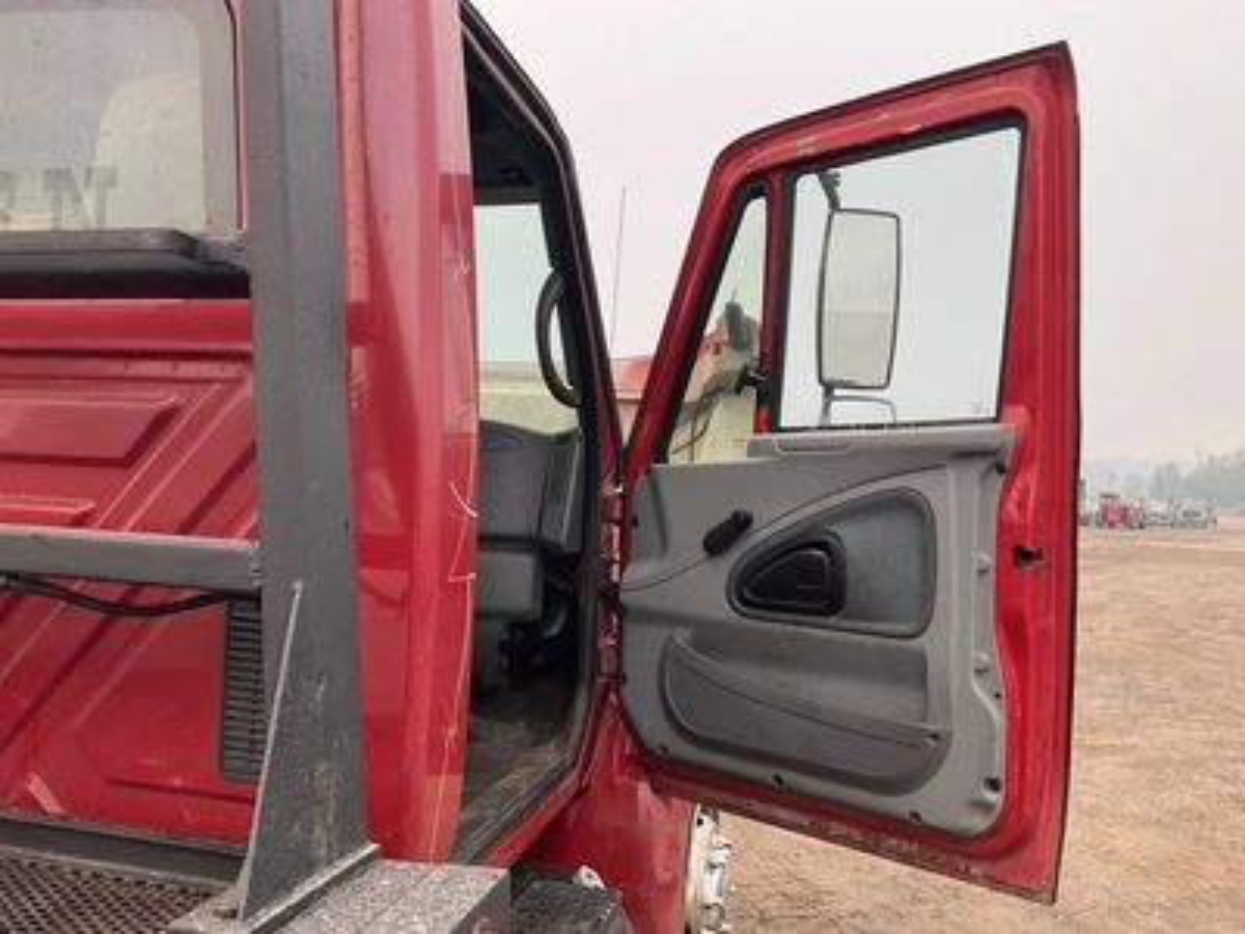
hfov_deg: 61.7
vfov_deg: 48.2
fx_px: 1043
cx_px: 622
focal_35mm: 29
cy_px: 467
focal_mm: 3
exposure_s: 1/253
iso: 25
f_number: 1.8
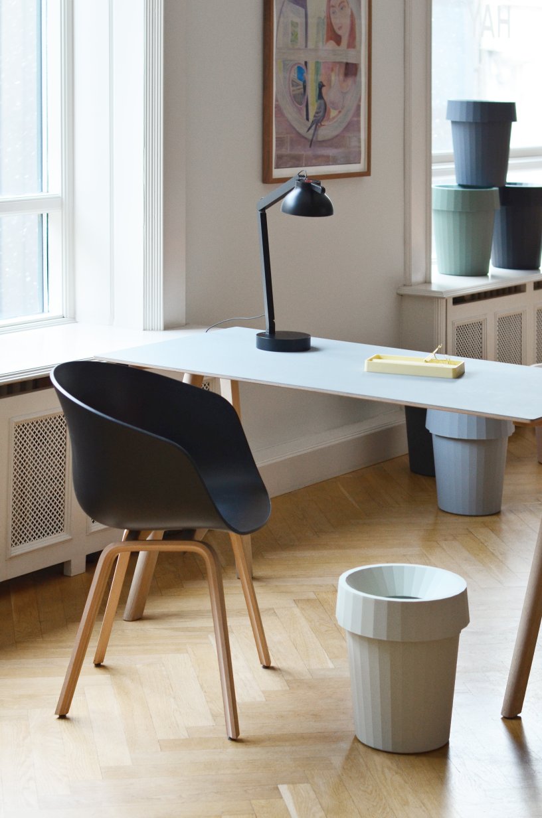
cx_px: 271
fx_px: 1701
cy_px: 409
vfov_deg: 27.0
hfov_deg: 18.1
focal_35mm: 75
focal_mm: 50
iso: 450
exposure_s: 1/60
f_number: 4
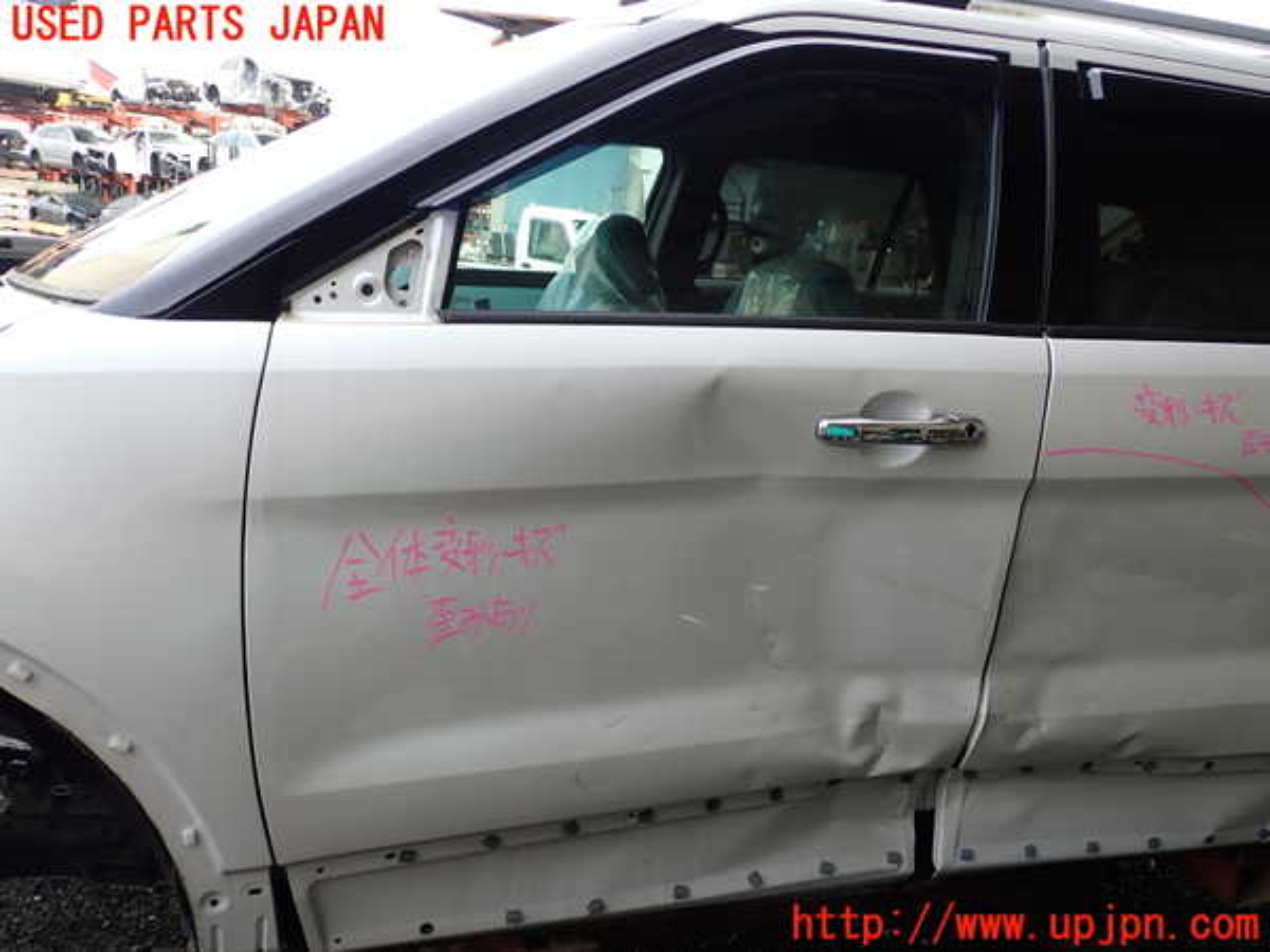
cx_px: 635
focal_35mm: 30
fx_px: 1101
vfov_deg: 46.8
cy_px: 476
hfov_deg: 60.0
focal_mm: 5.4
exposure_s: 1/200
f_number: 3.2
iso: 100
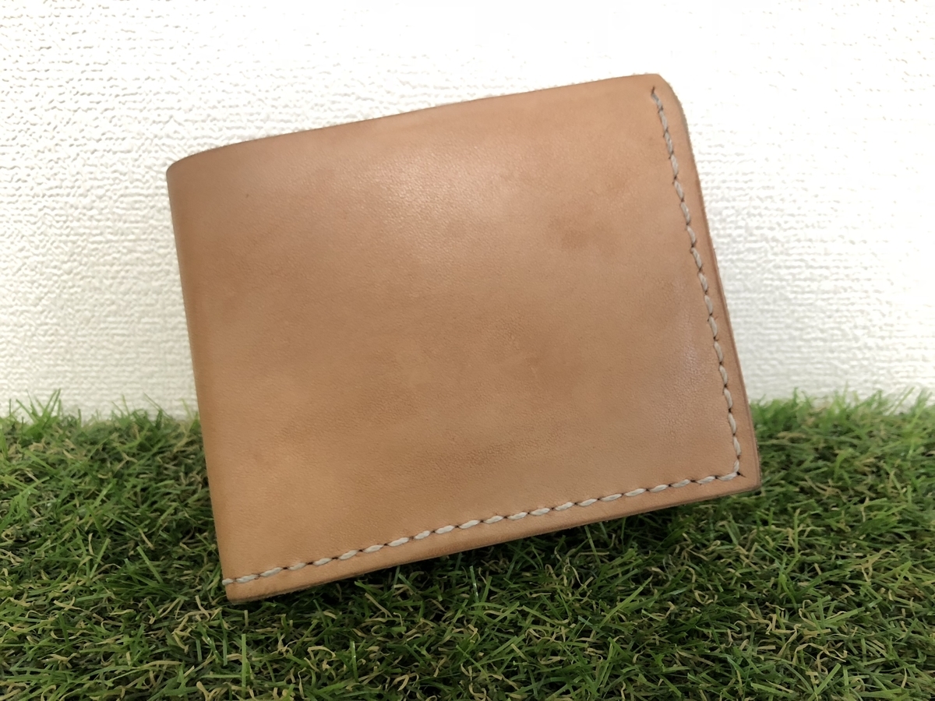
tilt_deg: -20.9
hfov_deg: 63.4
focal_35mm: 28
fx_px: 756
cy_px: 350
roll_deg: -0.6
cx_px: 468
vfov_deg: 49.7
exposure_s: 1/17
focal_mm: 3.99
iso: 100
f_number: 1.8
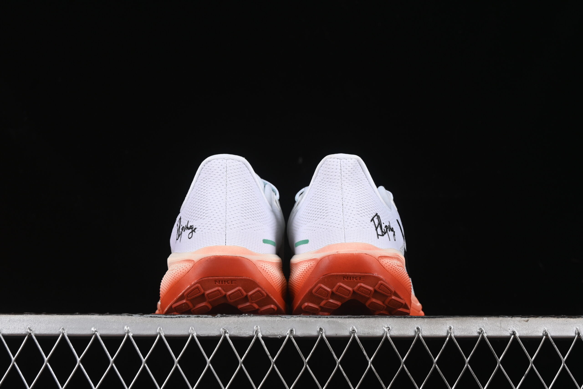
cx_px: 292
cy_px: 194
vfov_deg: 18.2
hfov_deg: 27.0
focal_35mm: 75
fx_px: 1215
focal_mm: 50
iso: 160
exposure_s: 1/80
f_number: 8
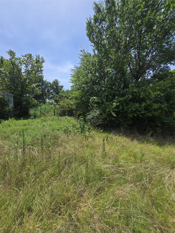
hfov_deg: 89.9
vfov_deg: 106.2
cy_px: 116
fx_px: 88
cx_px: 88
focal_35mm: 13
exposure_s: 1/973
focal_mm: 1.7
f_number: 2.2
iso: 25
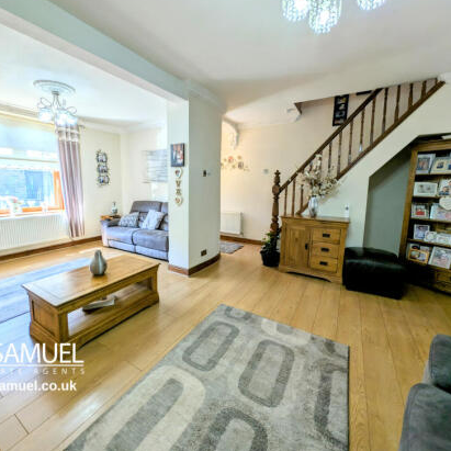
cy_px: 215
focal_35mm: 15
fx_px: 221
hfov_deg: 90.8
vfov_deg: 91.1
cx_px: 202
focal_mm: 2.23
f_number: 1.95
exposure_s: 1/106
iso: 39
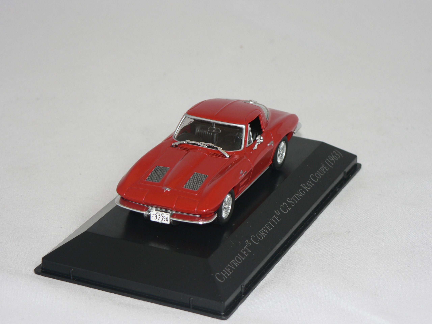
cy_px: 162
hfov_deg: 16.6
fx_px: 1485
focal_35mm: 119
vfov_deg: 12.5
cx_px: 216
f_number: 3.2
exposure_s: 1/60
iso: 80
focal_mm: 19.9
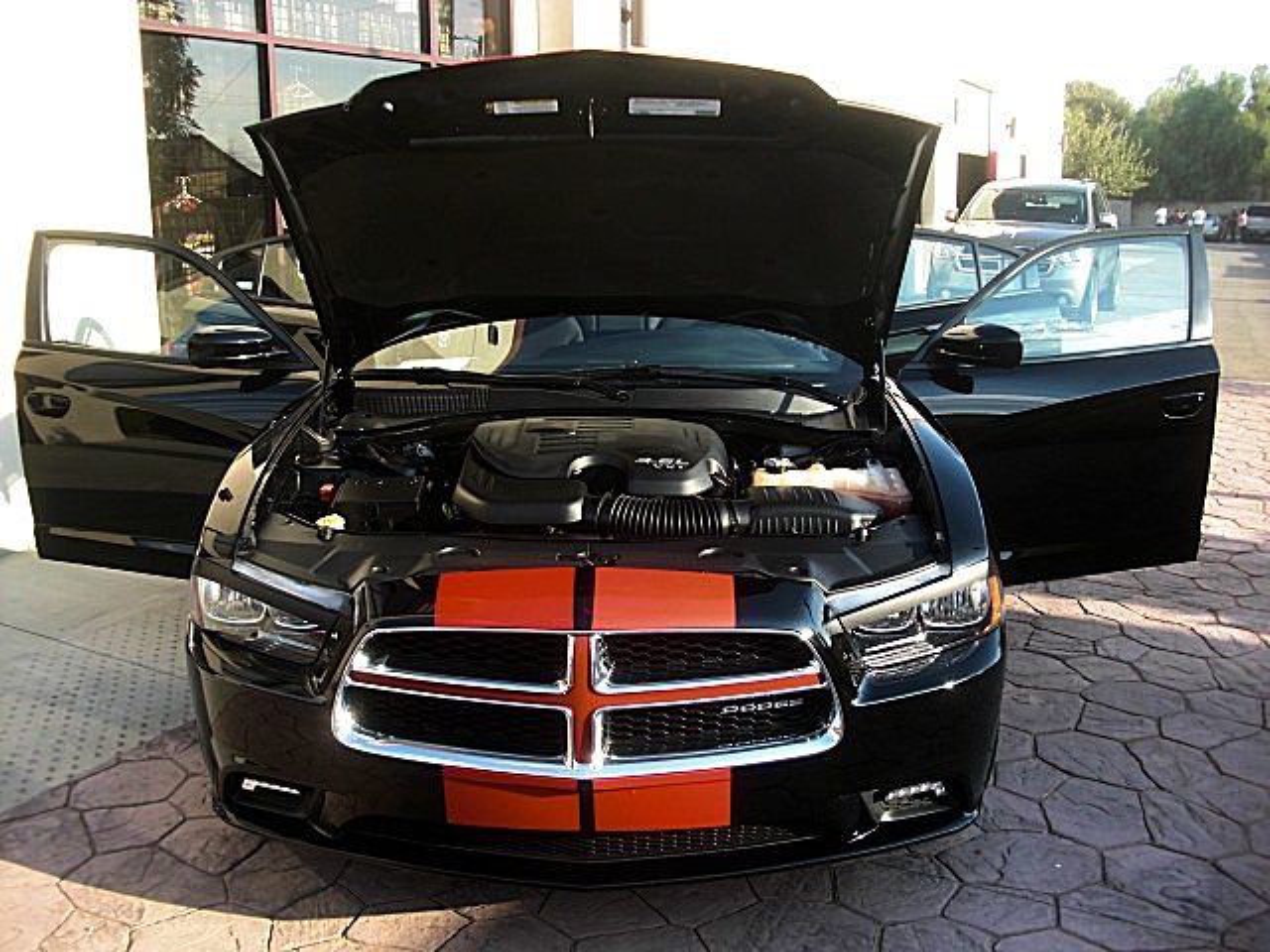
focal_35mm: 36
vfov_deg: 39.7
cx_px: 635
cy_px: 476
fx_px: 1321
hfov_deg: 51.4
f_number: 2.8
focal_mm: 6.3
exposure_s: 1/160
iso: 50
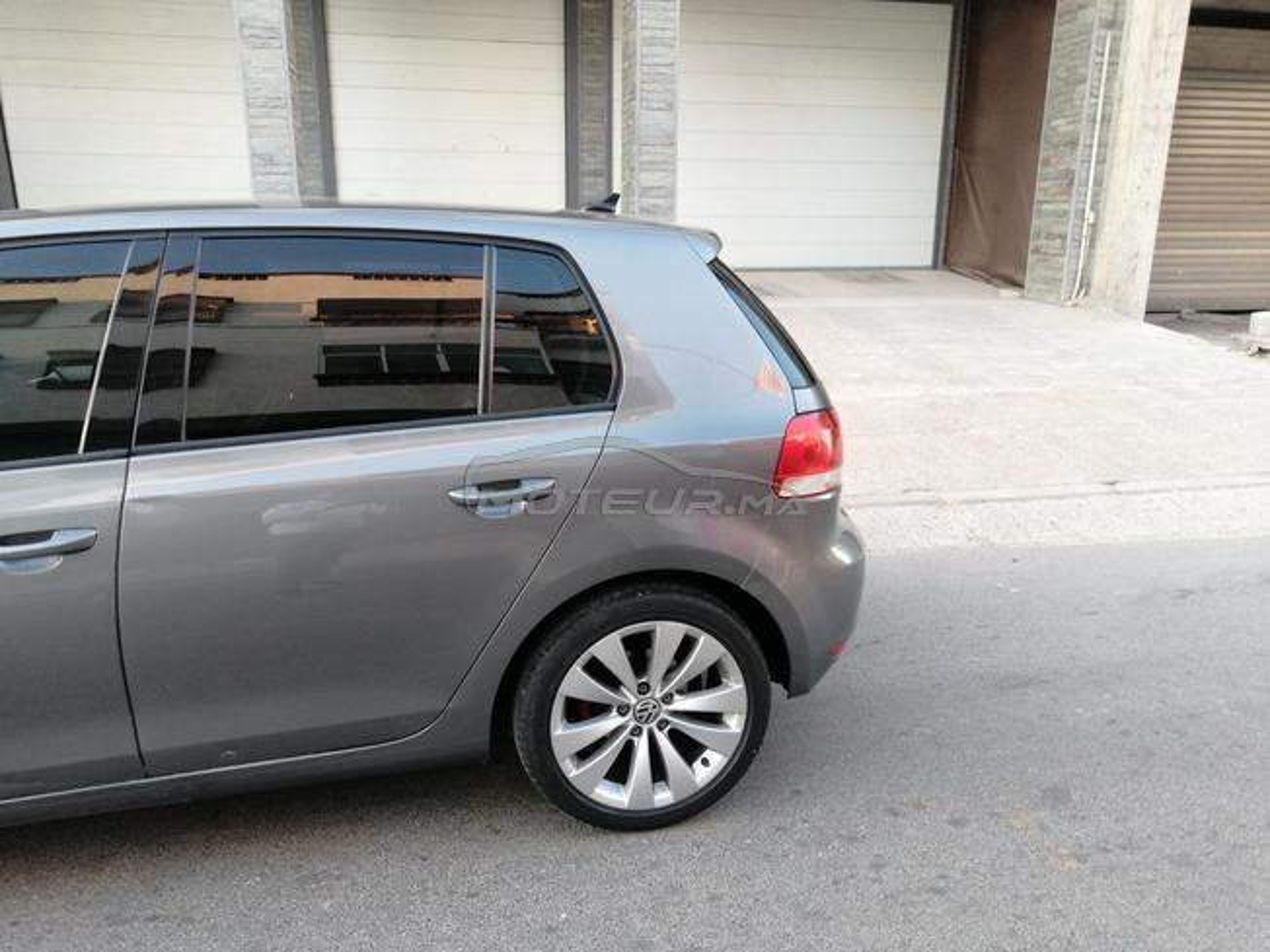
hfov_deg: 67.3
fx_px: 954
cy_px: 476
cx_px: 635
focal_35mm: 26
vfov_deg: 53.1
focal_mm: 3.95
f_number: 1.8
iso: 200
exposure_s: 1/100
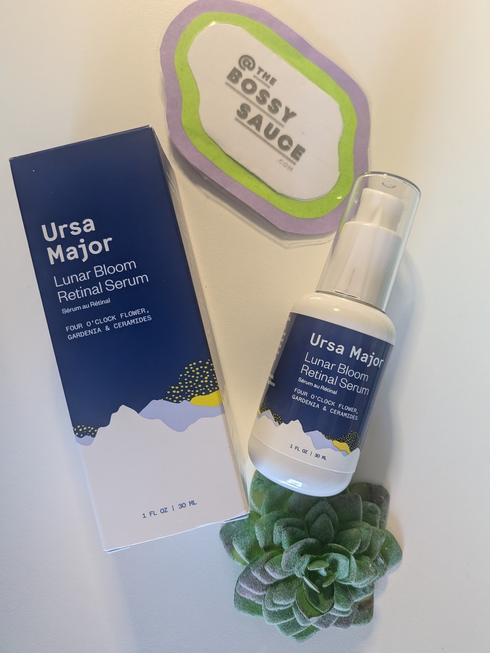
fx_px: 453
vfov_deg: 71.6
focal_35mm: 24
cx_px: 245
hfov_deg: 56.8
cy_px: 326
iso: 54
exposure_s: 1/120
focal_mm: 4.53
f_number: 1.7
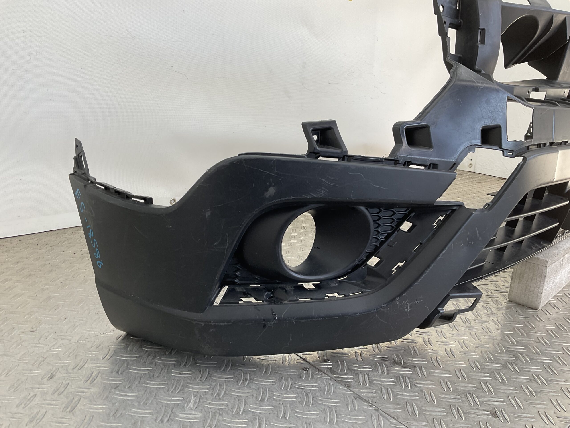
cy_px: 214
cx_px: 285
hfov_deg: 61.7
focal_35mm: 29
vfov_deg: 48.2
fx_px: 478
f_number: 1.8
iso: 16
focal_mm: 3
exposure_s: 1/107
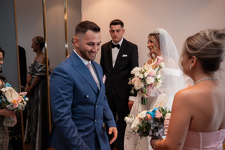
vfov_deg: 41.0
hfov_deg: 58.5
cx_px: 97
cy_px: 82
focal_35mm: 32
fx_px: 200
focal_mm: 28
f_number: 2.8
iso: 1000
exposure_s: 1/200
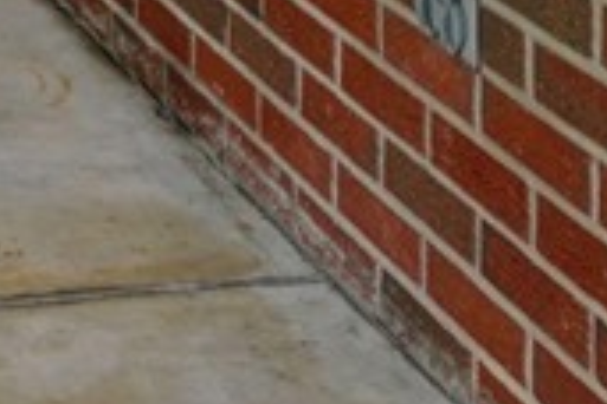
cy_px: -741
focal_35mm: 143
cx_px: -185
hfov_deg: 13.8
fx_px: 2414
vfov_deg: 8.3
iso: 500
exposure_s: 1/160
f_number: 9
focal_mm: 22.5
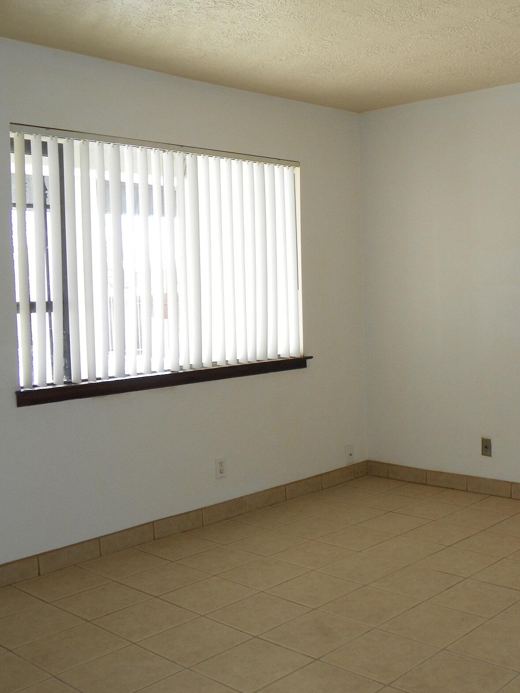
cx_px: 414
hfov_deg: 34.1
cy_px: 347
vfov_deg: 45.8
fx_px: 821
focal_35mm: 41
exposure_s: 1/50
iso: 64
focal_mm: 5.3
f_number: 2.8
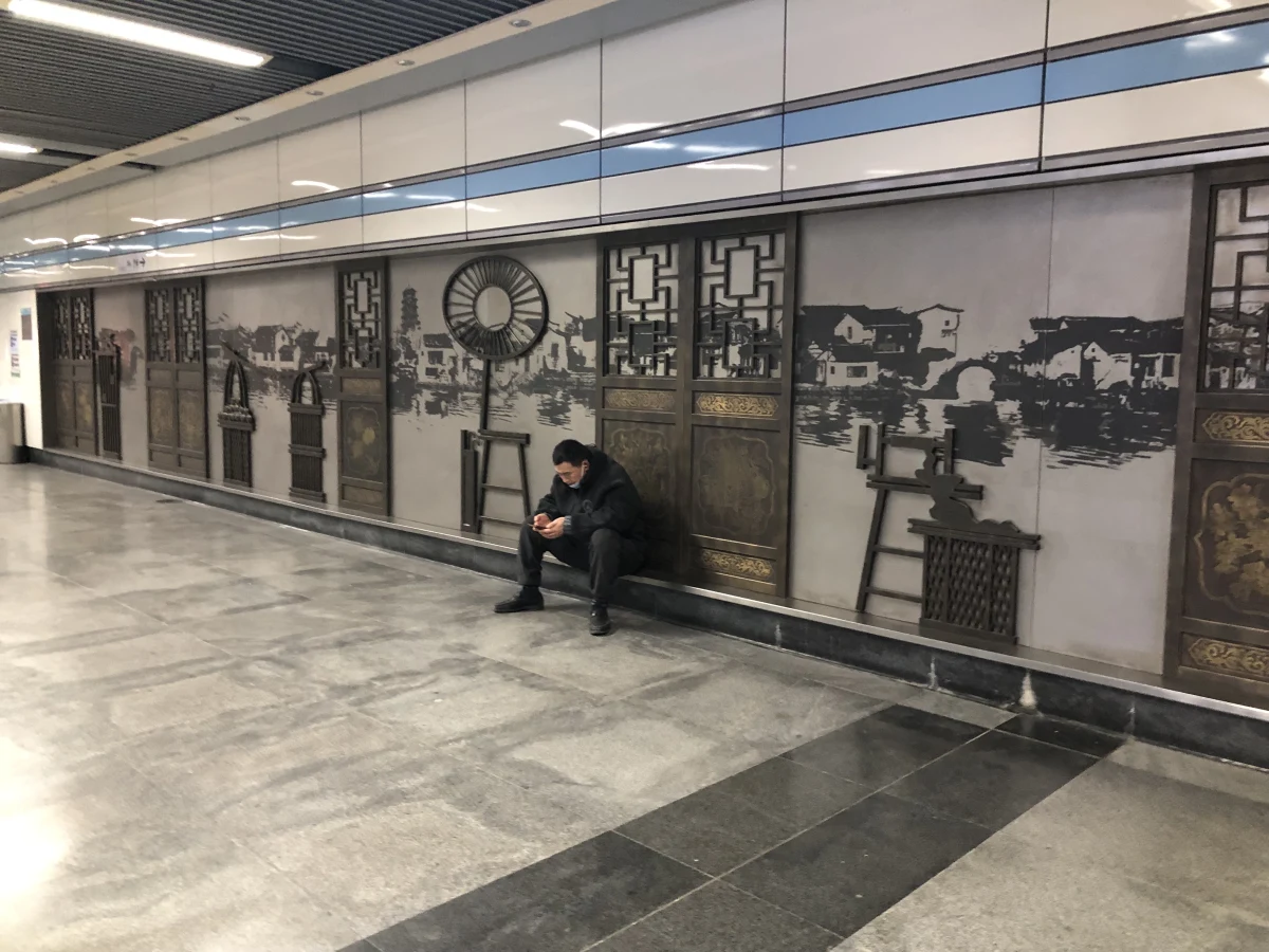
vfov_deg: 49.7
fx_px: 1026
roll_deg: -0.7
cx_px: 634
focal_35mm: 28
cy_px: 476
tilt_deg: -4.2
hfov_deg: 63.4
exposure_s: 1/9
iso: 100
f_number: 1.8
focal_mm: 4
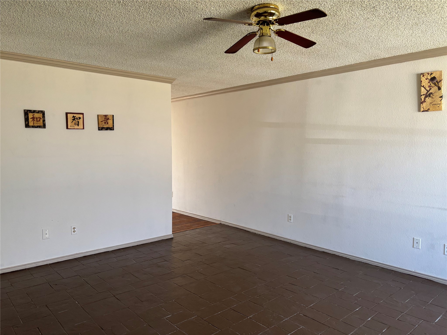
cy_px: 168
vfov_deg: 53.1
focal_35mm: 26
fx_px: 336
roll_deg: -0.6
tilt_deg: -5.0
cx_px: 224
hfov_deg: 67.3
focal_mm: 5.96
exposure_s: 1/121
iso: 125
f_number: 1.6
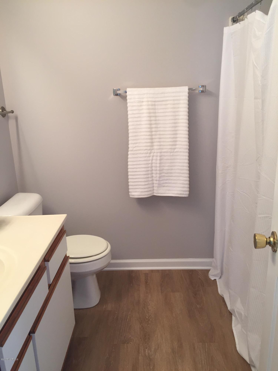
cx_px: 139
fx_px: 311
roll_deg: +2.4
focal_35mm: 29
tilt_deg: -14.6
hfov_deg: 48.2
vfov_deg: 61.7
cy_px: 186
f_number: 2.2
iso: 80
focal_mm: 4.15
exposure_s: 1/30
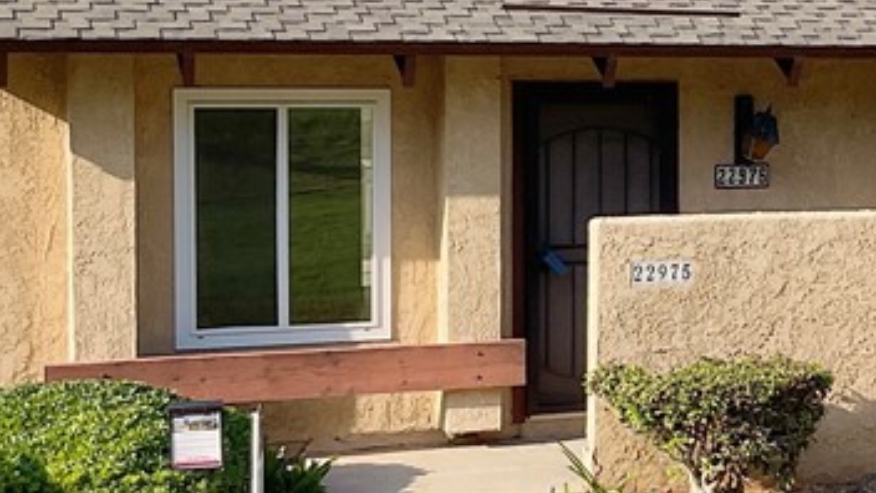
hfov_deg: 22.3
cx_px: 871
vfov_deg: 13.1
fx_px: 2137
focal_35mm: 92
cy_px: 194
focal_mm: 3
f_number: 1.8
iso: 16
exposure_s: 1/1221
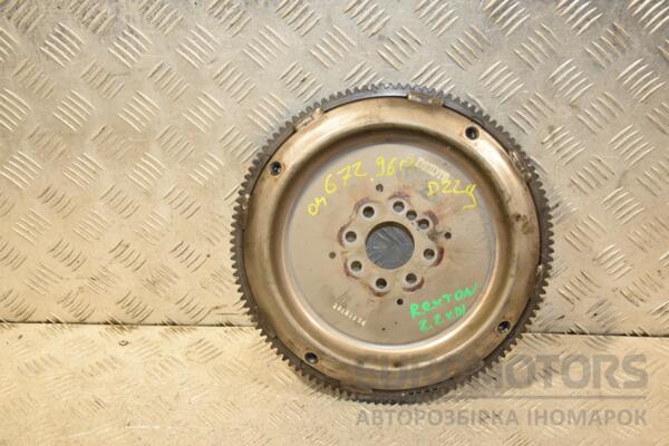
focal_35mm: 52
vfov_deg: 25.8
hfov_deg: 37.9
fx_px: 976
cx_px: 334
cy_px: 223
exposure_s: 1/200
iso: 800
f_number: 5
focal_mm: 35
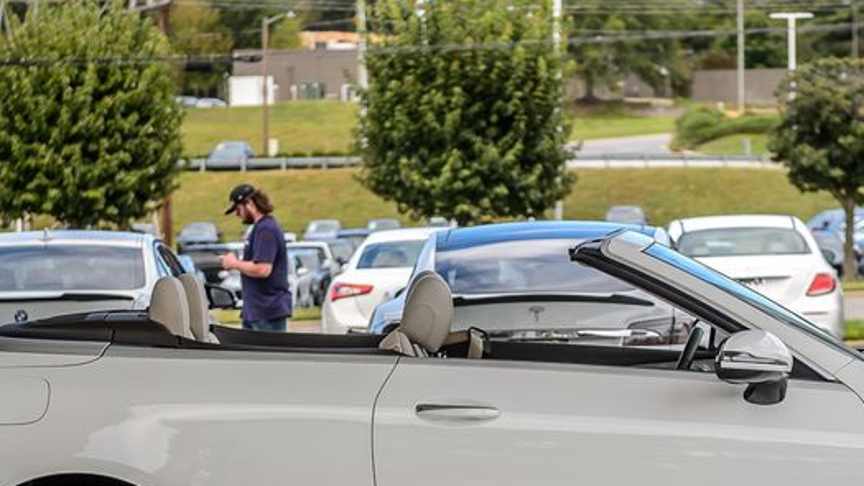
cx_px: 531
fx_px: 3779
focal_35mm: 165
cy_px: 443
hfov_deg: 13.0
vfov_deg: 7.3
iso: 100
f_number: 4
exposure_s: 1/1000
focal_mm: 70
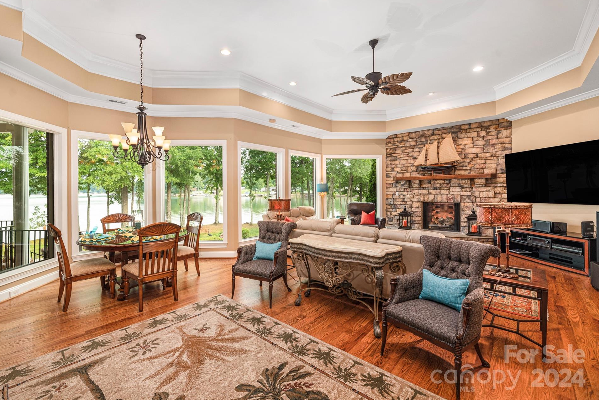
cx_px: 287
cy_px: 190
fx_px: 250
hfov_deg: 100.3
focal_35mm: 15
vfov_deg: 77.3
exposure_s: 1/20
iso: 320
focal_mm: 14
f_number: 6.3
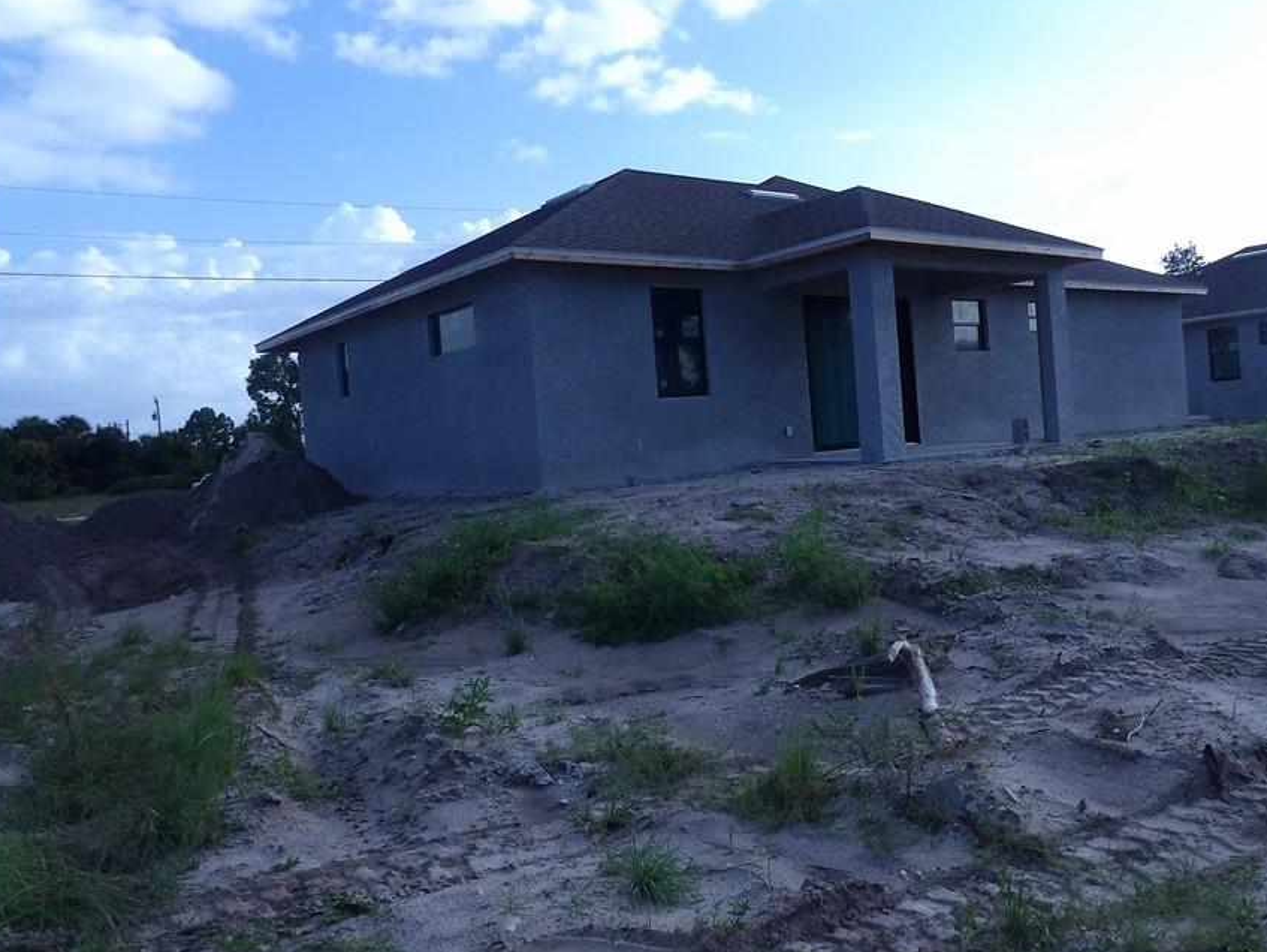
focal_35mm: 29
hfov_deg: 61.2
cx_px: 751
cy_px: 439
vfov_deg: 48.2
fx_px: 1062
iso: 100
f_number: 3.2
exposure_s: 1/912
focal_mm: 4.3
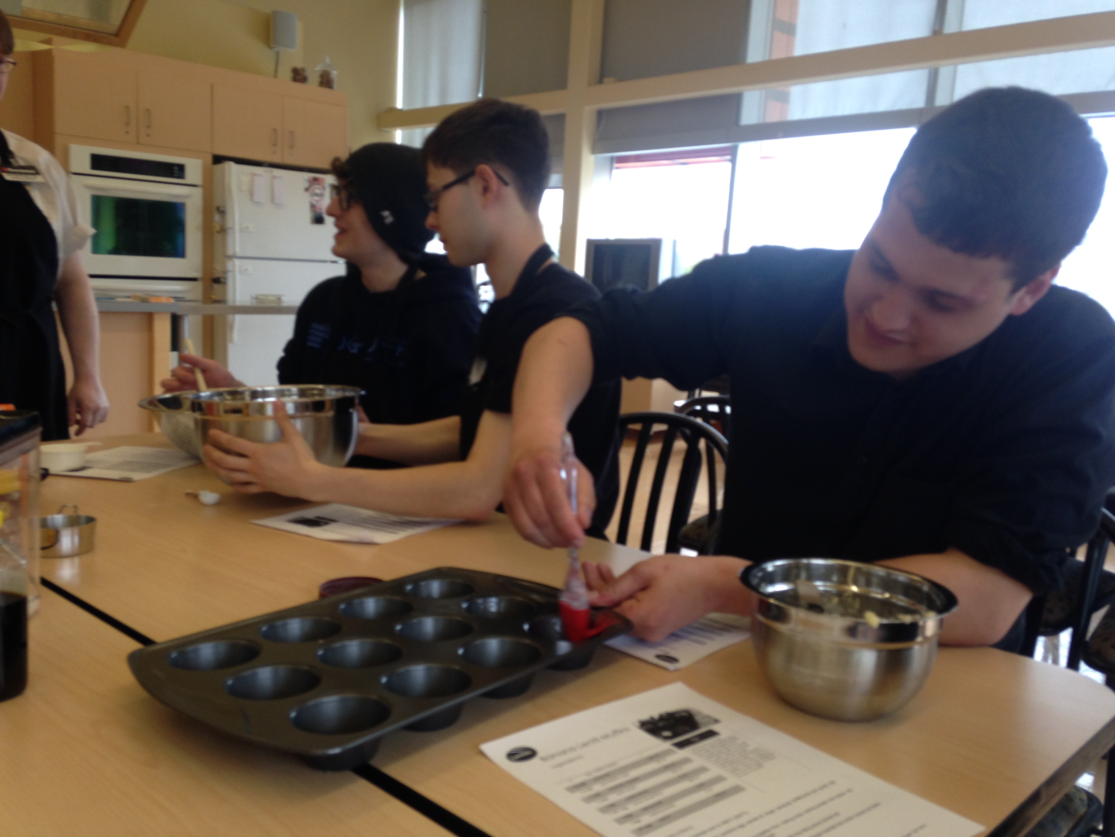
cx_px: 558
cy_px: 418
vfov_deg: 42.9
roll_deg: -2.3
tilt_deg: -8.7
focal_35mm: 33
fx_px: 1063
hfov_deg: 55.4
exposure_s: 1/120
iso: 64
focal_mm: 4.12
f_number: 2.4
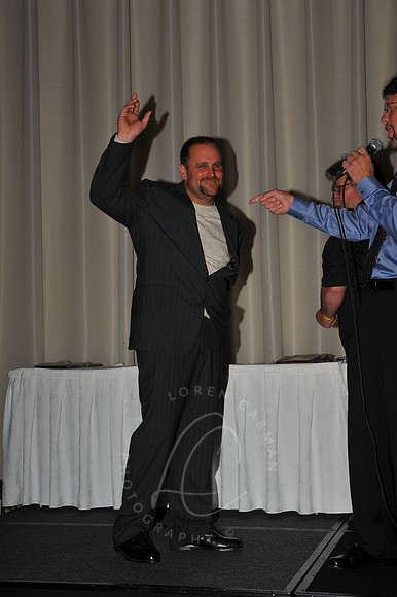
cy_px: 298
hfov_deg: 22.6
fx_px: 994
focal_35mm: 60
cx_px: 198
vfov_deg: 33.4
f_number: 8
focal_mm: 60
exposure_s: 1/250
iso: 250
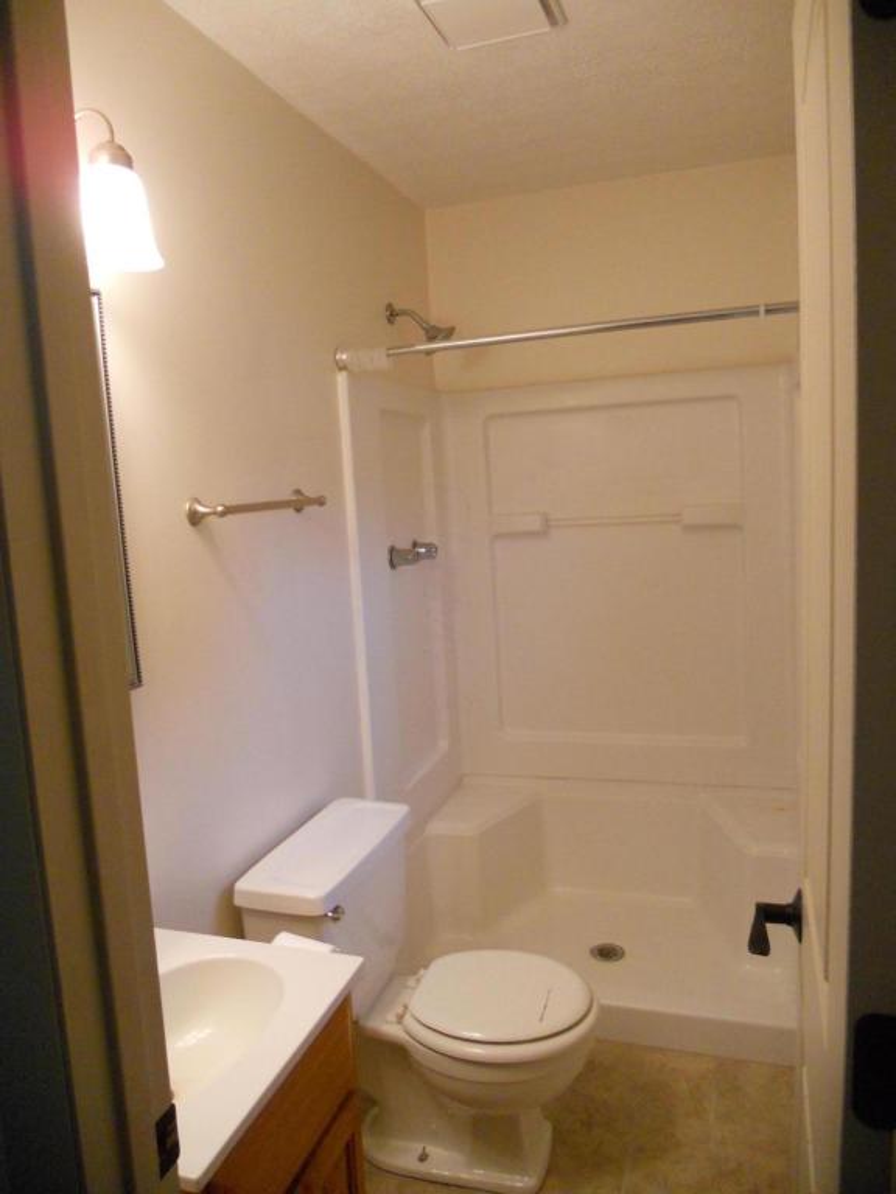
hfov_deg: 51.4
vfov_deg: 65.3
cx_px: 448
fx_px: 932
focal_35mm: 27
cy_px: 597
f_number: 3.2
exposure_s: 1/50
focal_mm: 4.9
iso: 400
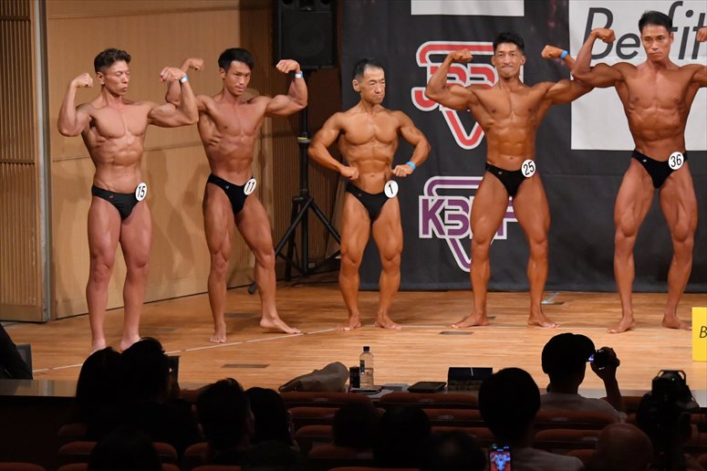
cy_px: 236
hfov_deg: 10.2
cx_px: 354
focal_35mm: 202
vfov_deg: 6.8
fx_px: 3965
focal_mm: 135
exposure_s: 1/400
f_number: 5.6
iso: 8000
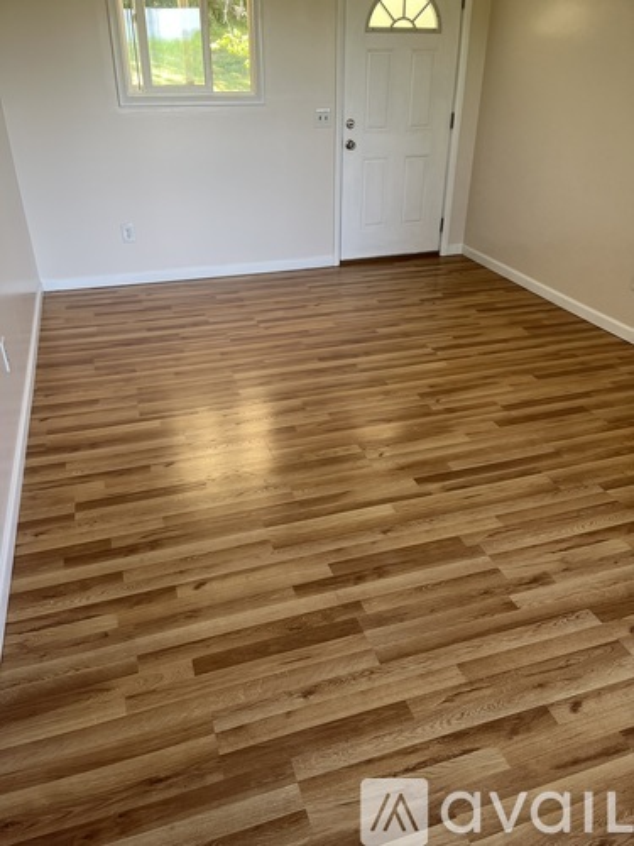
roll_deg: +1.2
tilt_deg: -30.7
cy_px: 423
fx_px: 635
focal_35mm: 26
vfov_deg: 67.3
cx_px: 317
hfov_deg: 53.1
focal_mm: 5.1
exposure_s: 1/122
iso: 100
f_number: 1.6
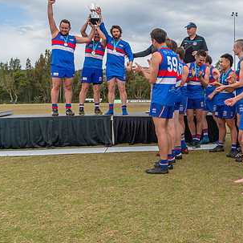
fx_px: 334
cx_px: 218
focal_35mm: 42
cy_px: 87
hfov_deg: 37.4
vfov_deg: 39.7
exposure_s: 1/1250
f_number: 8
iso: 400
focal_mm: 16
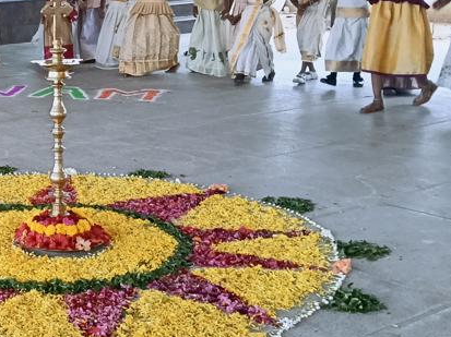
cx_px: -92
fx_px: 872
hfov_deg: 25.9
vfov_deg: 21.7
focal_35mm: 67
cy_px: 79
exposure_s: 1/100
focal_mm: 3.98
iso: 320
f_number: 1.8
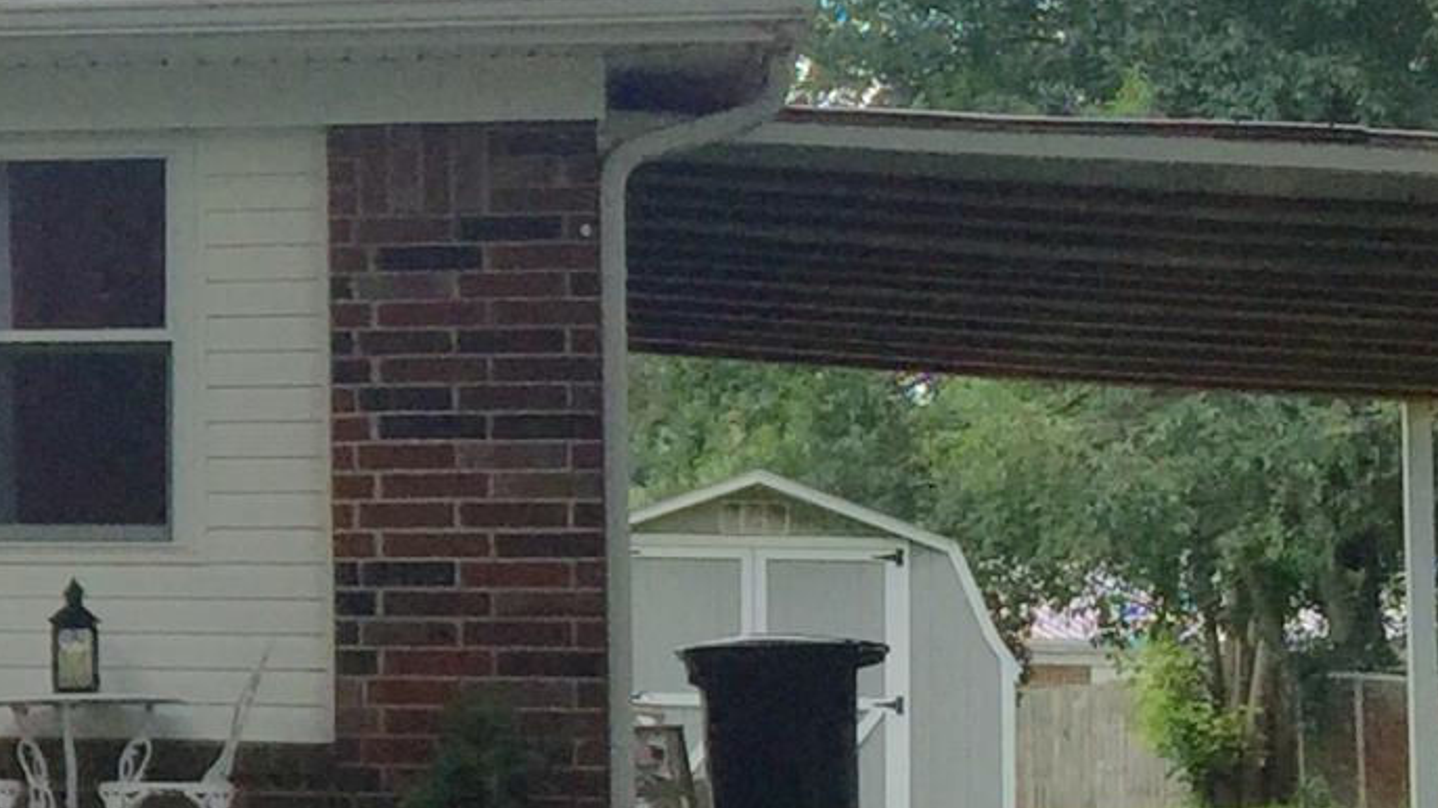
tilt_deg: +4.5
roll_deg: -1.8
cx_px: -1021
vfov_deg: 8.8
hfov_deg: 14.1
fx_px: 5261
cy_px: 366
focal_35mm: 138
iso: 32
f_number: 2.2
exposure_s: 1/879
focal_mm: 4.15
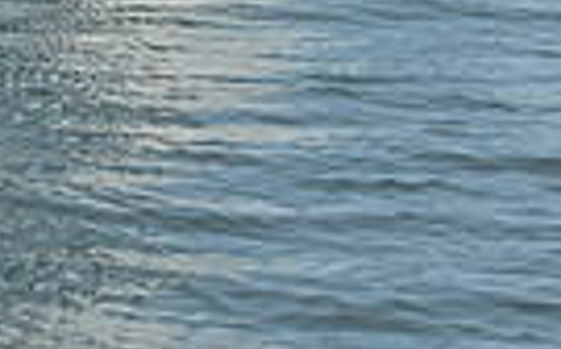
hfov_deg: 5.3
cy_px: -731
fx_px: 6032
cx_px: 102
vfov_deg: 3.2
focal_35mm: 395
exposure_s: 1/1000
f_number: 10
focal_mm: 90
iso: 320
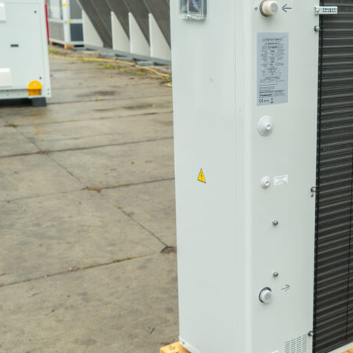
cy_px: 162
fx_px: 646
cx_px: 318
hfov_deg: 29.3
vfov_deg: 30.5
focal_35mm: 56
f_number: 6.3
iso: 400
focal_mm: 30
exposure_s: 1/80
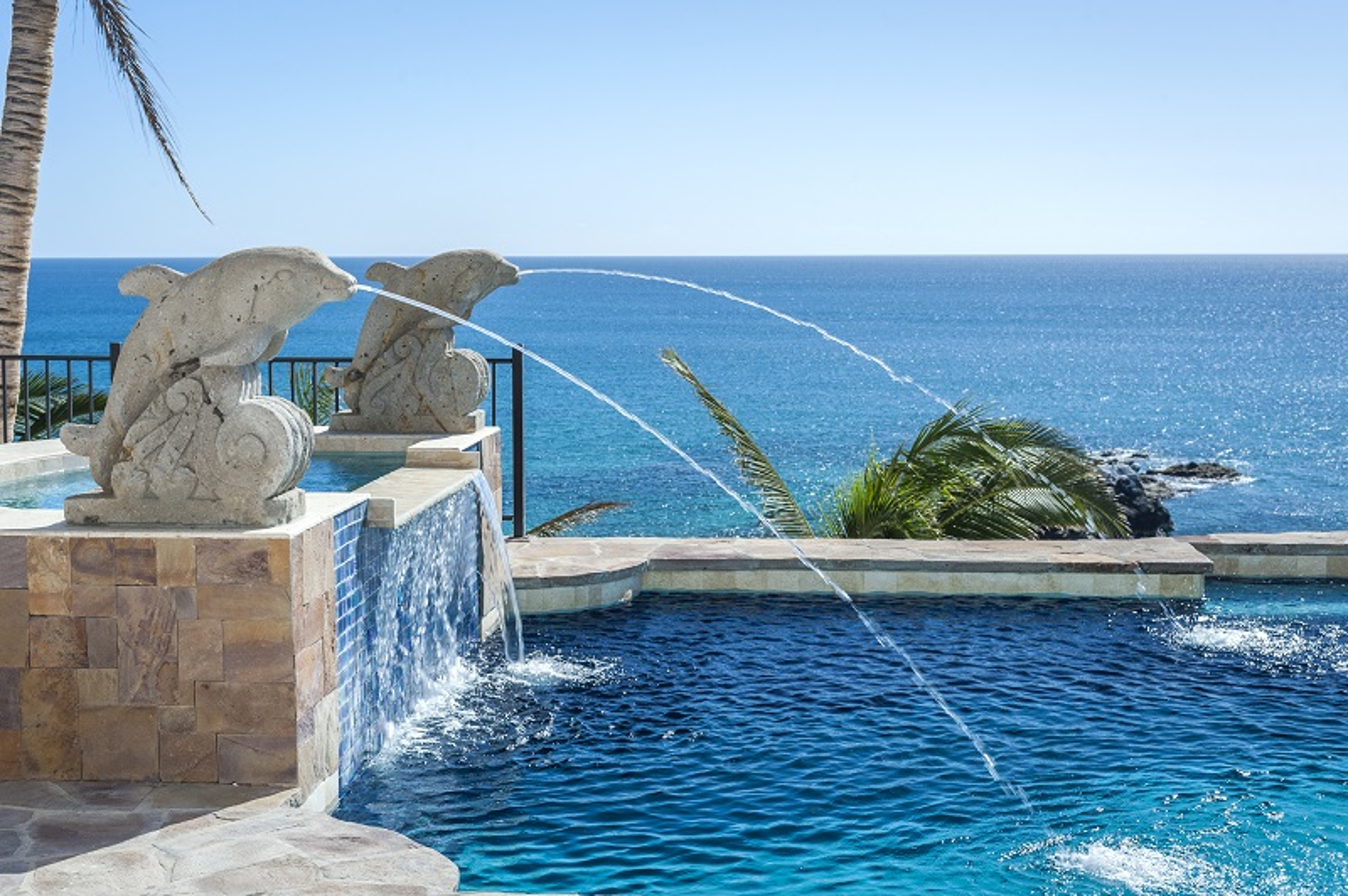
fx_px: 1871
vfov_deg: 26.9
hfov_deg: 39.6
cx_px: 674
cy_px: 448
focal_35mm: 50
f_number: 10
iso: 200
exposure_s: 1/160
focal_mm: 50
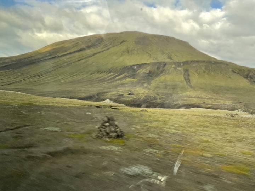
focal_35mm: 29
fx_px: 214
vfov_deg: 48.2
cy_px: 96
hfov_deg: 61.7
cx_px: 128
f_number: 1.8
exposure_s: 1/60
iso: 40
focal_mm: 3
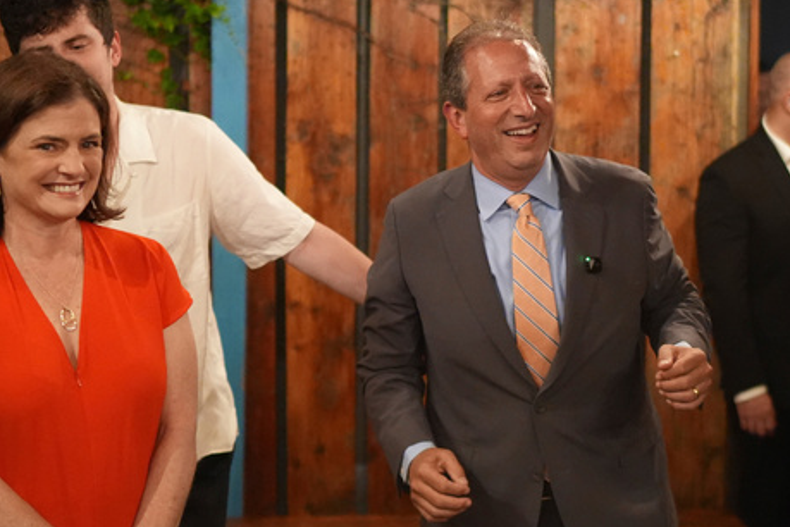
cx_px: 534
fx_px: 1712
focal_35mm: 78
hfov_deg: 25.8
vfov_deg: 17.5
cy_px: 179
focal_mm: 35
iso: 6400
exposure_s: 1/250
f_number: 1.6
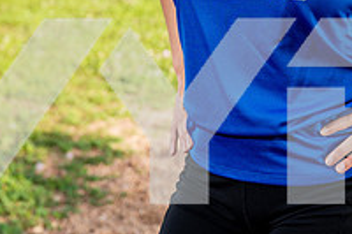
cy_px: -101
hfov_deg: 14.1
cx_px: 259
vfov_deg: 9.2
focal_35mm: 145
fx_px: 1417
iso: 100
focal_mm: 50
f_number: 4
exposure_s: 1/250
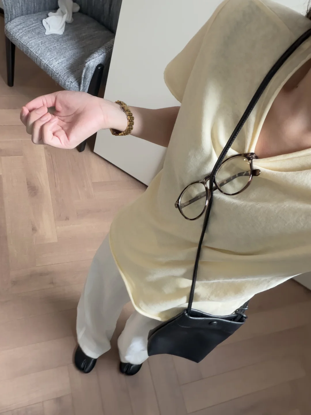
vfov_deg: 60.0
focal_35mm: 30
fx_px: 359
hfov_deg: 46.8
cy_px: 208
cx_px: 156
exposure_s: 1/36
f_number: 1.9
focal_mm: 2.71
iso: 400
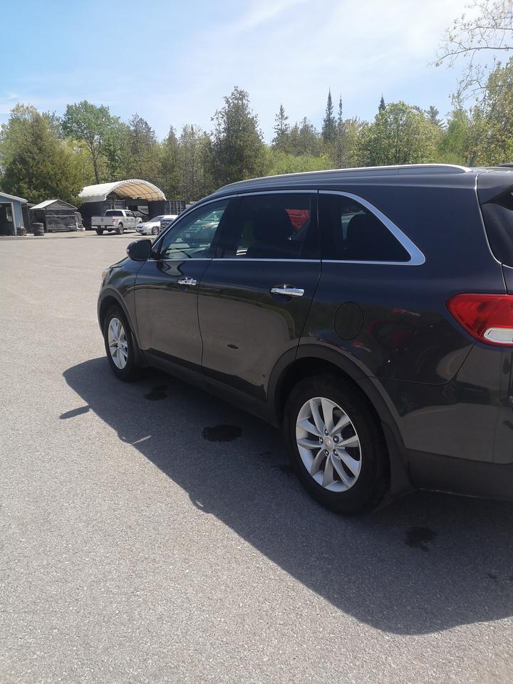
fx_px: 534
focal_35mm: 27
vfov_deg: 65.3
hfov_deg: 51.4
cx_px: 256
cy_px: 342
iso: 50
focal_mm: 3.95
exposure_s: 1/1887
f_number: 1.8
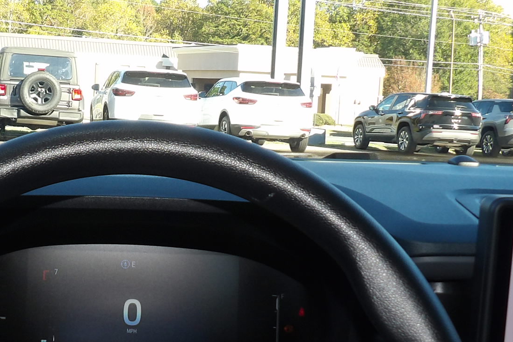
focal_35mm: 59
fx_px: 841
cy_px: 199
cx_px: 112
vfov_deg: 23.0
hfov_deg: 33.1
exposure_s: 1/158
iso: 100
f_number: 3.2
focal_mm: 4.3
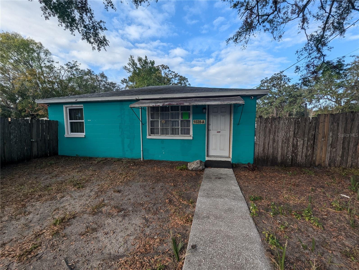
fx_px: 135
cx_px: 180
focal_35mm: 13
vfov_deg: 90.1
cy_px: 135
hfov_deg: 106.1
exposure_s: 1/614
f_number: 2.2
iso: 48
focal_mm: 1.95
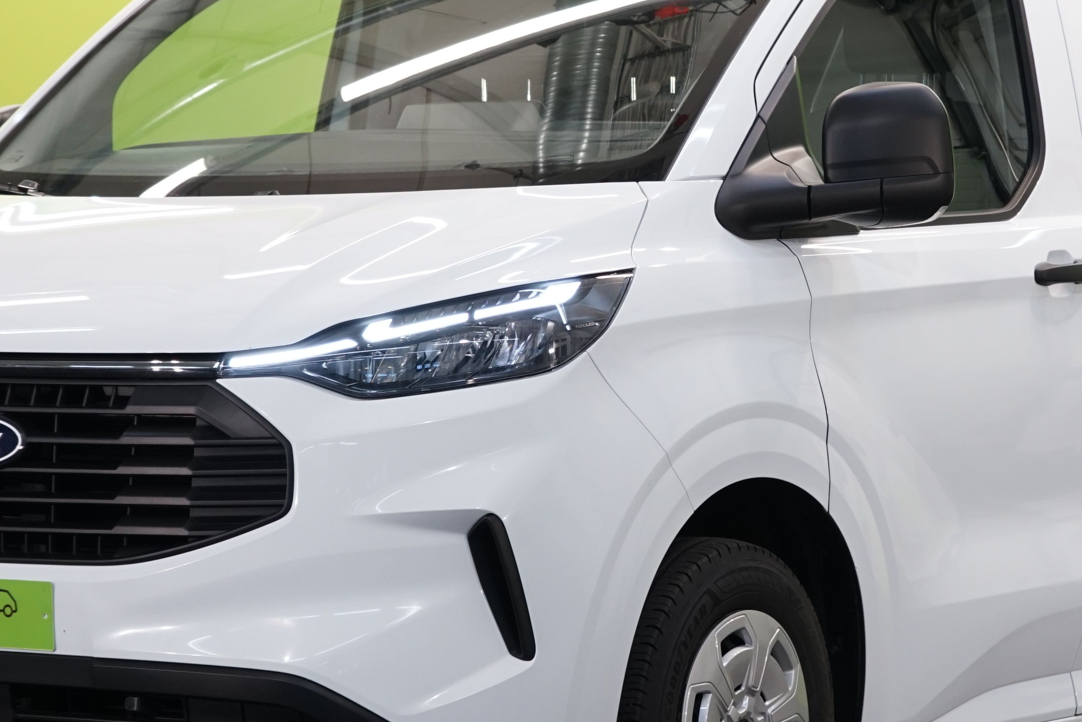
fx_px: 4298
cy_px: 369
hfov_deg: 14.3
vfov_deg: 9.6
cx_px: 682
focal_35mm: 143
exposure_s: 1/50
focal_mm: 68
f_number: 5.6
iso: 640
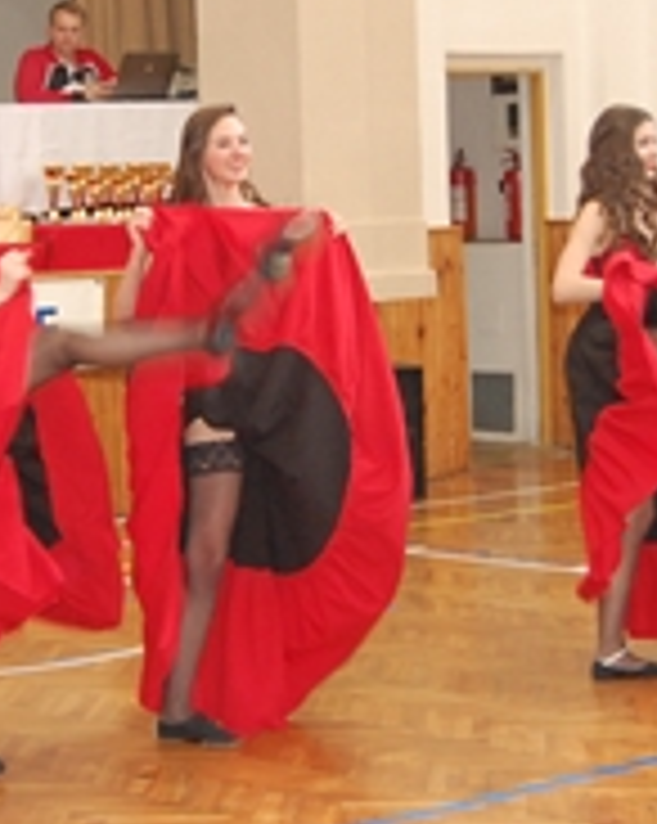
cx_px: 189
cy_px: 297
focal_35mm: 119
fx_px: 2904
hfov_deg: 12.9
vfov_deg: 16.1
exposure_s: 1/60
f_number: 4.5
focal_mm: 31
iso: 1000
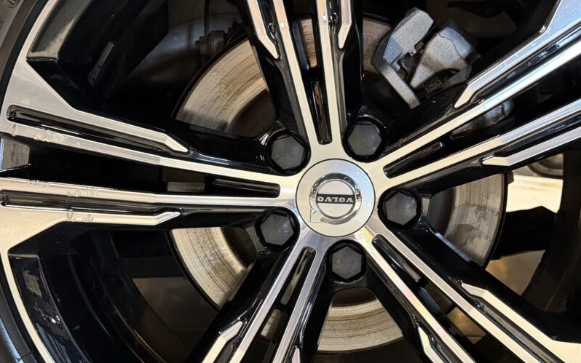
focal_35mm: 51
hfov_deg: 39.3
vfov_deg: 25.3
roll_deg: -0.1
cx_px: 366
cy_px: 202
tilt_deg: -8.9
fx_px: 808
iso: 640
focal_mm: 6.76
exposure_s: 1/33
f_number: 1.78
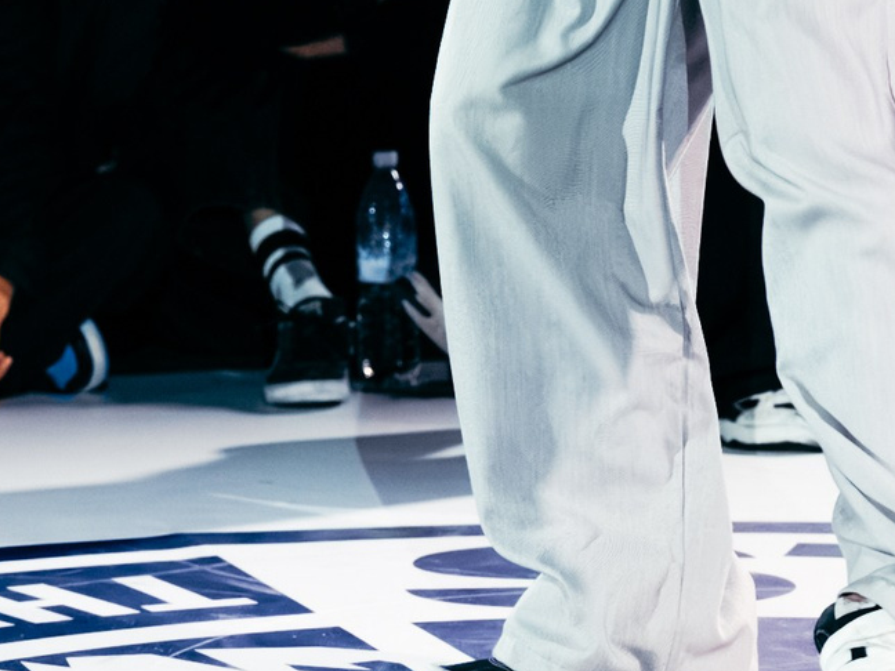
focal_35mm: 202
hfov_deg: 9.8
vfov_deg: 7.3
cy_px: -260
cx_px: 339
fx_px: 5223
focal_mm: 42
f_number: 2.8
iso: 3200
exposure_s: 1/800
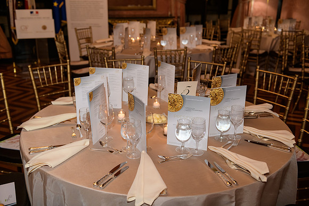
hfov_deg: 50.7
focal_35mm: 38
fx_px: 326
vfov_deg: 35.1
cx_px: 154
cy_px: 103
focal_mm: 38
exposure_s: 1/125
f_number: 3.2
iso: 1000
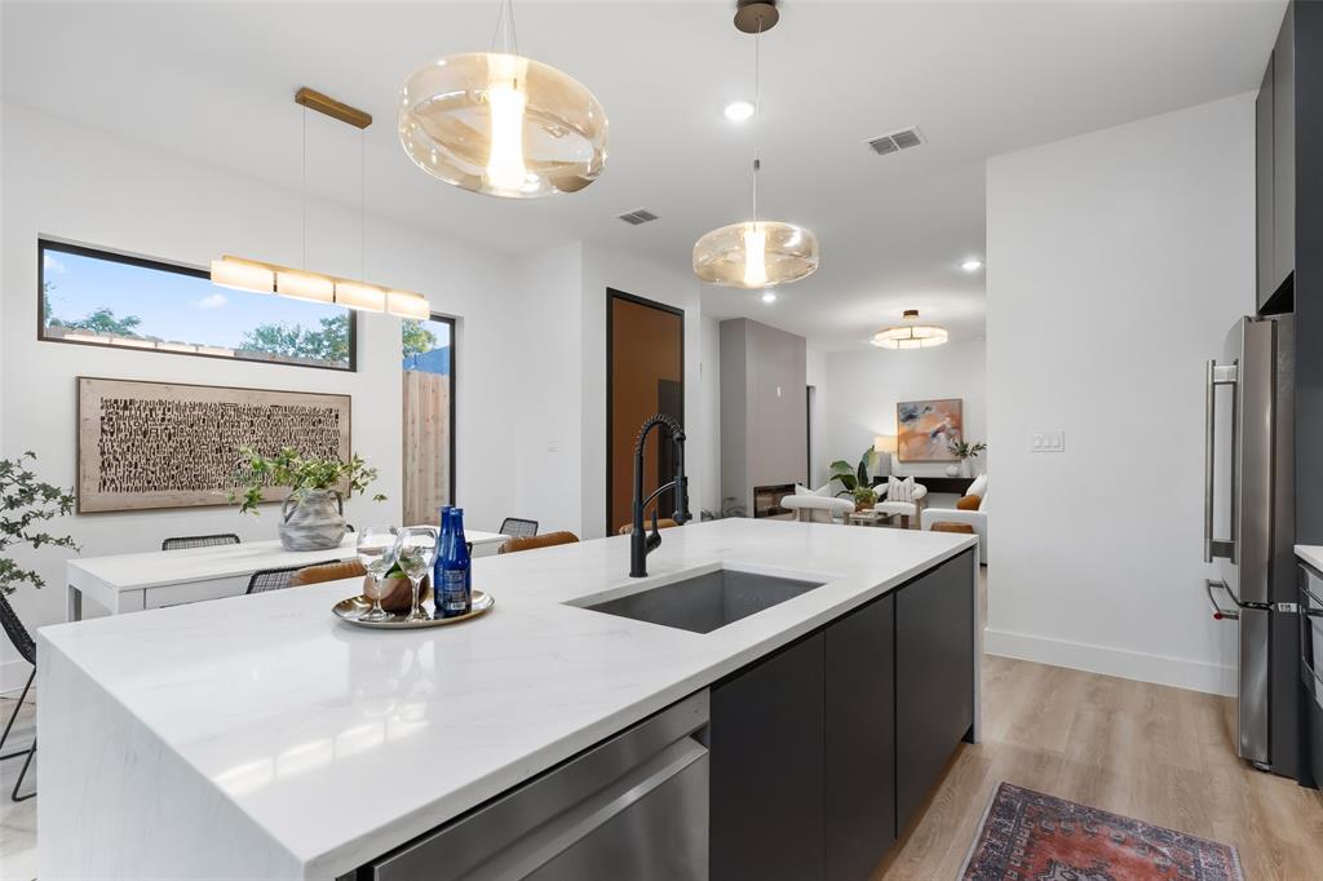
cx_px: 662
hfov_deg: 93.3
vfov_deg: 70.4
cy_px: 440
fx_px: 625
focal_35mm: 17
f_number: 10
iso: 400
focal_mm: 17
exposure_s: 1/4
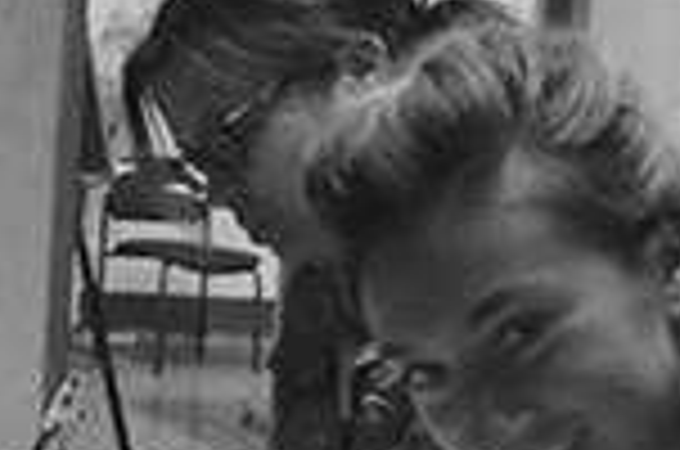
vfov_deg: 12.5
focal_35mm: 106
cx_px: 212
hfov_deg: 19.2
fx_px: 1998
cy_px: 549
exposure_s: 1/13
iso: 400
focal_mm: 4.3
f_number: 2.8
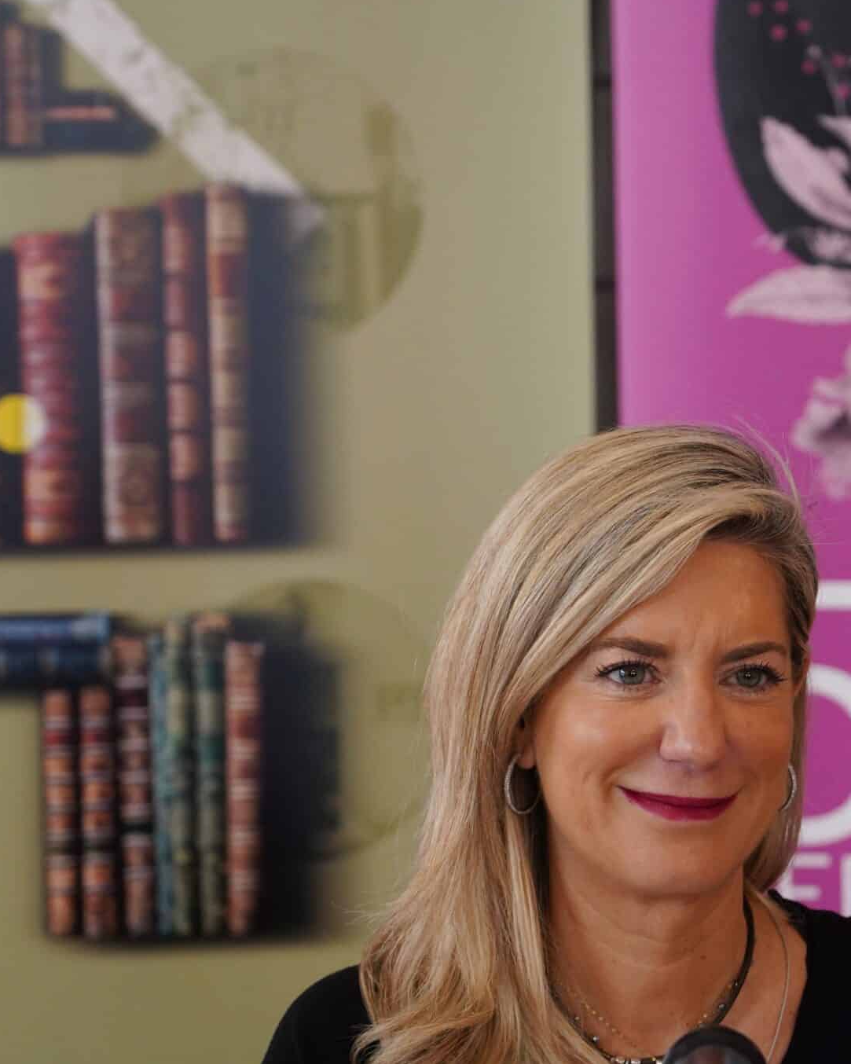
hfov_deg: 10.3
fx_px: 4691
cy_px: 528
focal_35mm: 149
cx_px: 725
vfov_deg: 12.9
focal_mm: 105
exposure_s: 1/160
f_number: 5
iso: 2500
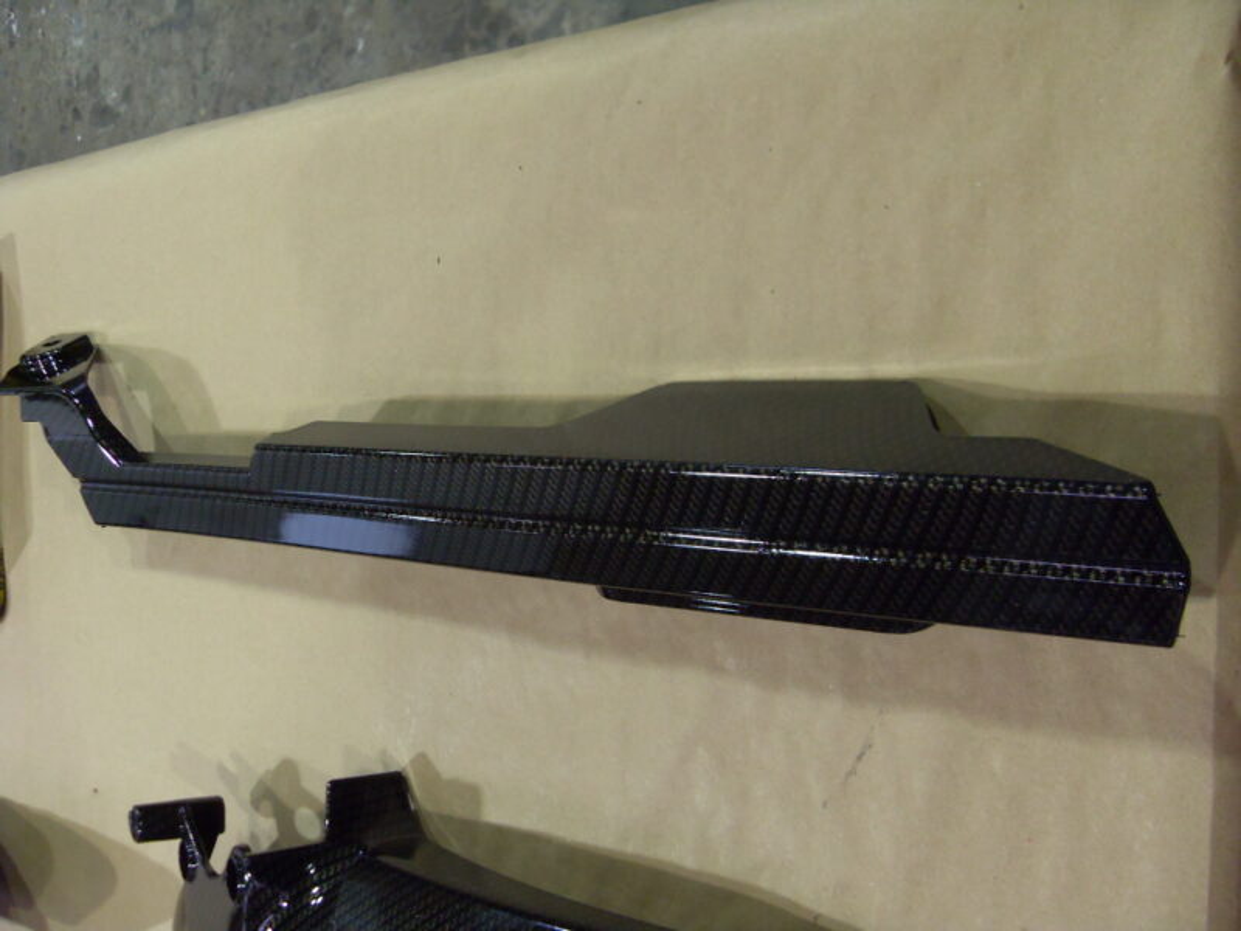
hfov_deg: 52.6
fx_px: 1255
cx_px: 620
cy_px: 466
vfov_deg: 40.7
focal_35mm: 35
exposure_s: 1/30
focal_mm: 6.3
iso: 200
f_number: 2.8
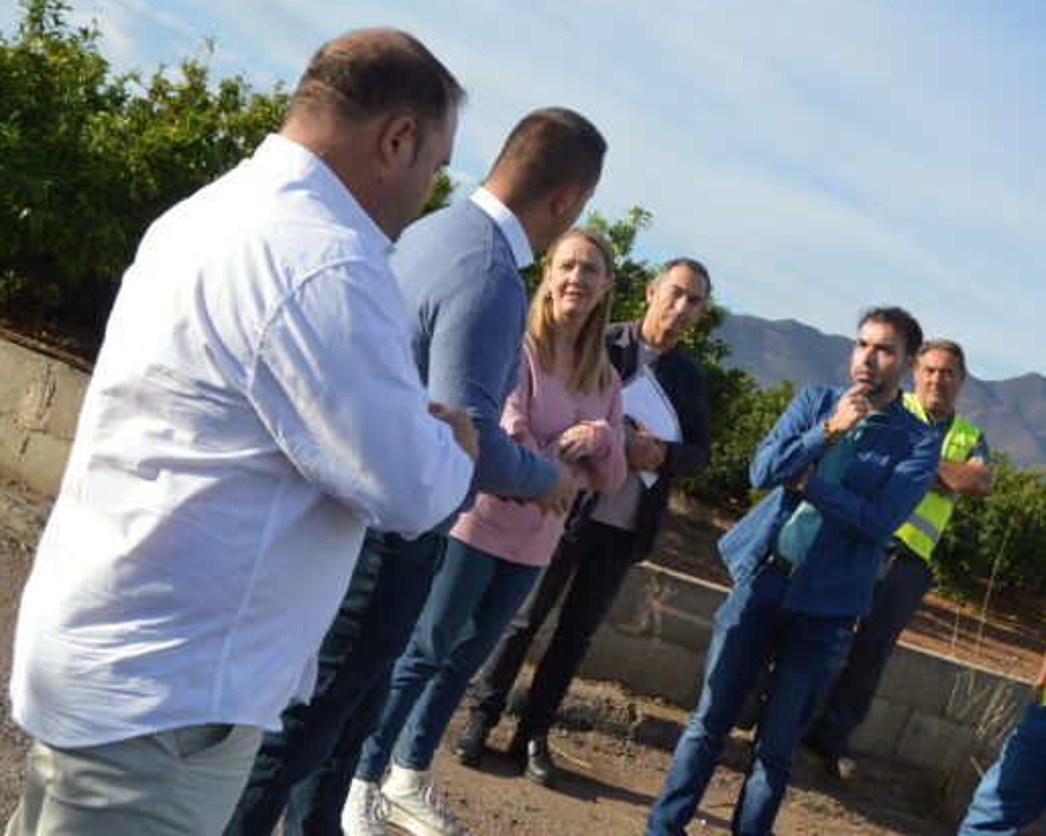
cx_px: 637
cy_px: 417
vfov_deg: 33.4
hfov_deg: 40.9
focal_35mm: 45
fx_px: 1393
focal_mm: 26
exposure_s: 1/250
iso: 100
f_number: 7.1
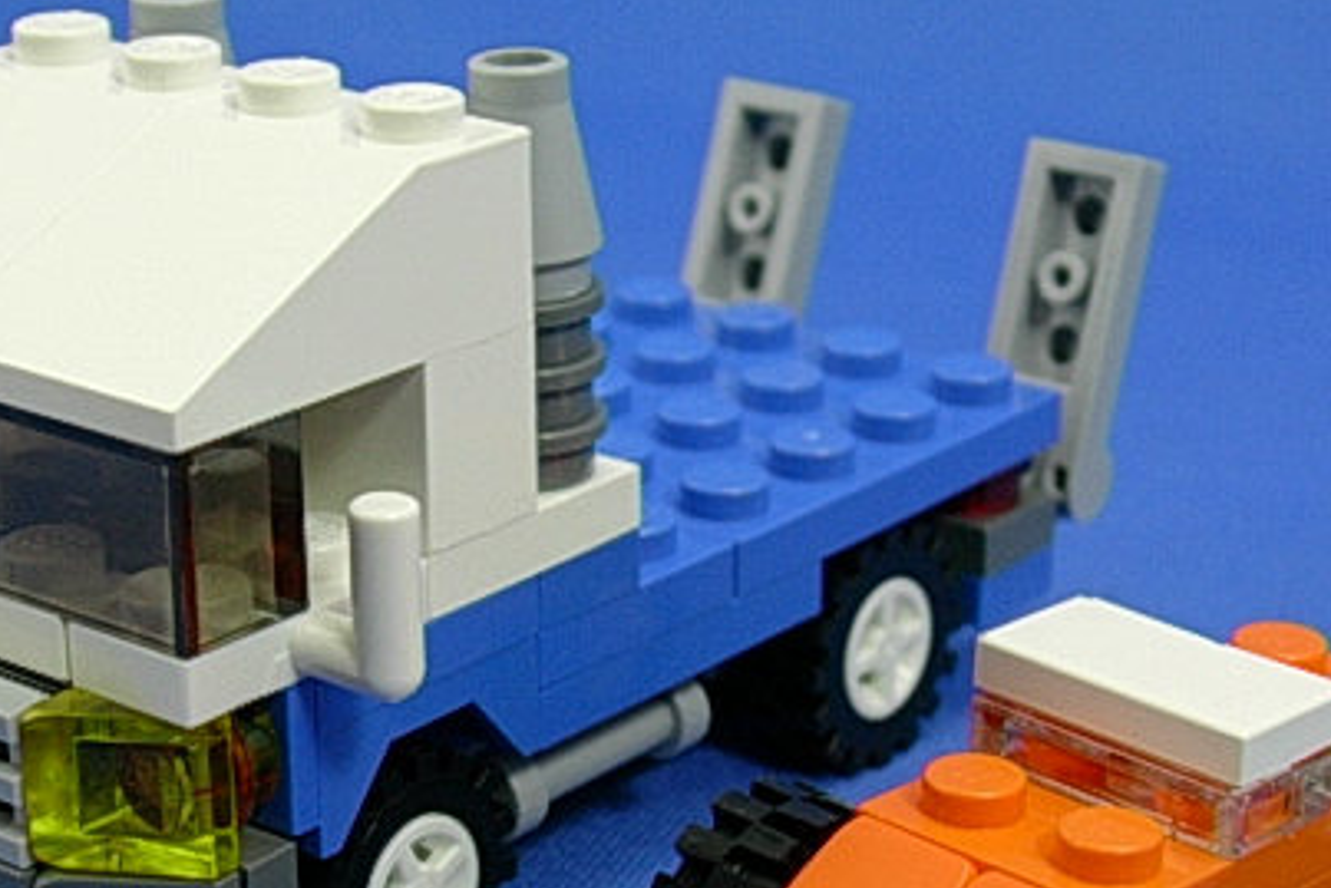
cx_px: 670
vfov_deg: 13.8
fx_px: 3661
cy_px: 624
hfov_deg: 20.6
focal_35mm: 99
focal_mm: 9
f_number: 3.4
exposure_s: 1/19
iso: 70
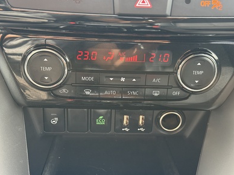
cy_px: 94
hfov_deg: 36.8
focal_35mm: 52
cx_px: 125
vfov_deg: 28.0
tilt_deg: -36.5
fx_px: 352
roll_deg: -4.9
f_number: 1.78
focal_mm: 6.76
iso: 160
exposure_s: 1/201
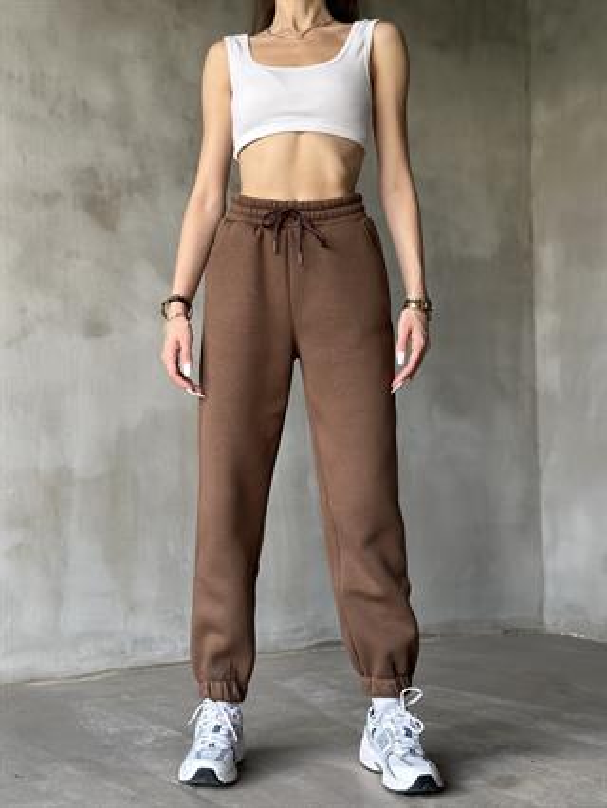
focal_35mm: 48
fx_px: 1121
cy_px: 404
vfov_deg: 39.6
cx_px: 304
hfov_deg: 30.3
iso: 125
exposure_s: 1/60
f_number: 1.78
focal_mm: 6.86
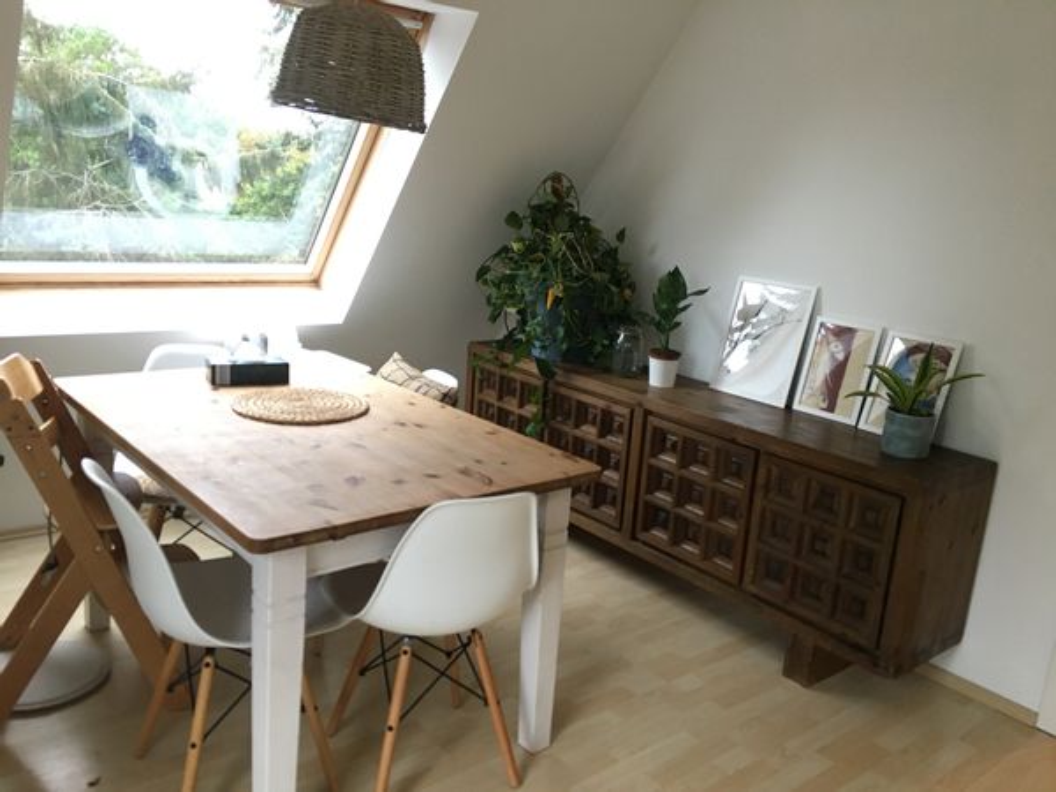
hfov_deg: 61.7
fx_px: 885
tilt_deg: -13.4
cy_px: 396
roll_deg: -4.1
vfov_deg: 48.2
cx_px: 528
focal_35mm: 29
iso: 160
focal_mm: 4.15
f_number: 2.2
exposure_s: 1/33
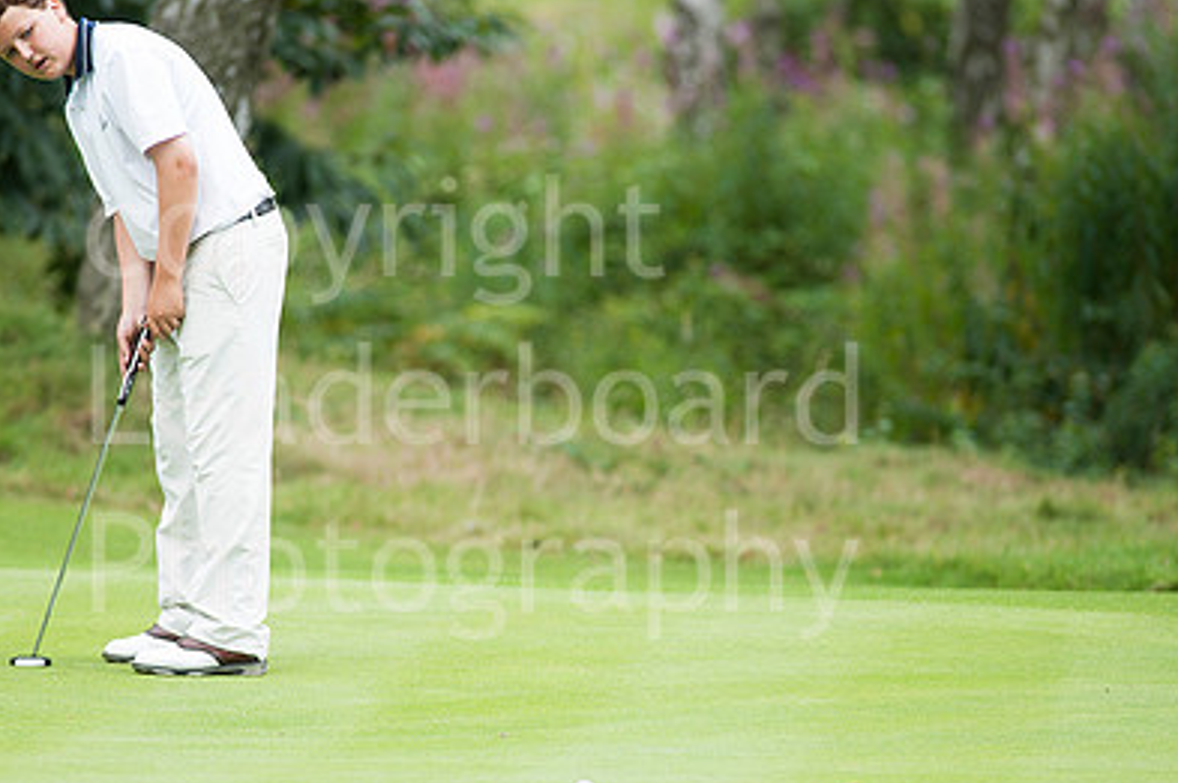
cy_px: 423
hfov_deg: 4.7
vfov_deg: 3.1
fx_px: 14478
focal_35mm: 443
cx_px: 480
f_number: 4
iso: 400
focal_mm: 300
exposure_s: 1/1600
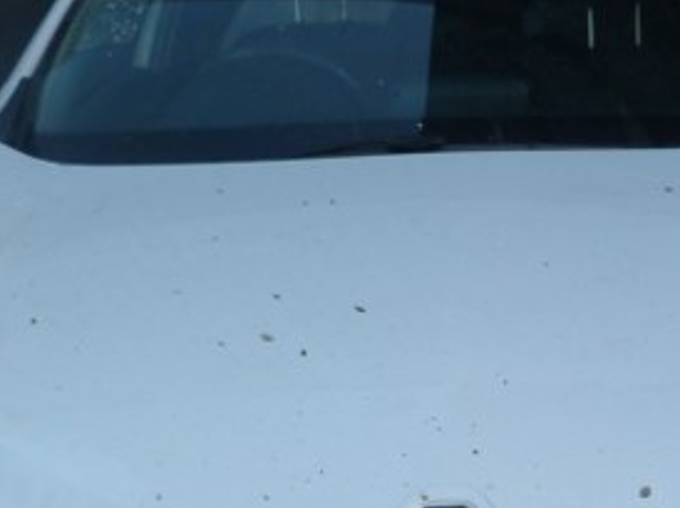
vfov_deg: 19.5
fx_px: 1433
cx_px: 509
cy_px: 523
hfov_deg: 26.4
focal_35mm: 73
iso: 80
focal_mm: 4.5
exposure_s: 1/125
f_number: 4
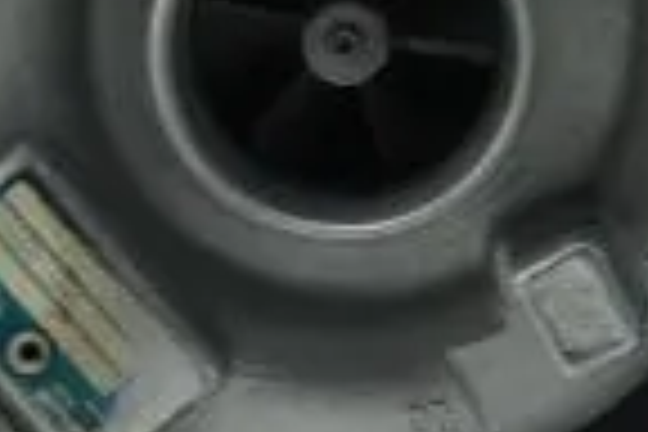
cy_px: 142
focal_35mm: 219
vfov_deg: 6.3
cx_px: 407
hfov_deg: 9.4
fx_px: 3943
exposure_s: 1/160
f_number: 5
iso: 400
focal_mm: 35
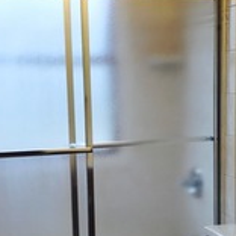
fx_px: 586
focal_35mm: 76
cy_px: 160
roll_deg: +1.5
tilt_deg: -8.2
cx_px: 157
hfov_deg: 22.7
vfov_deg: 22.7
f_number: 1.8
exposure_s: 1/60
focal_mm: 3.99
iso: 25
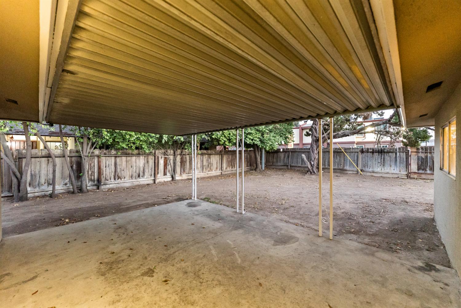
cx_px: 230
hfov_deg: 104.3
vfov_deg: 81.2
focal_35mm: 14
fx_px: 179
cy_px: 154
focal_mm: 14
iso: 5000
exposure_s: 1/160
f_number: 2.8
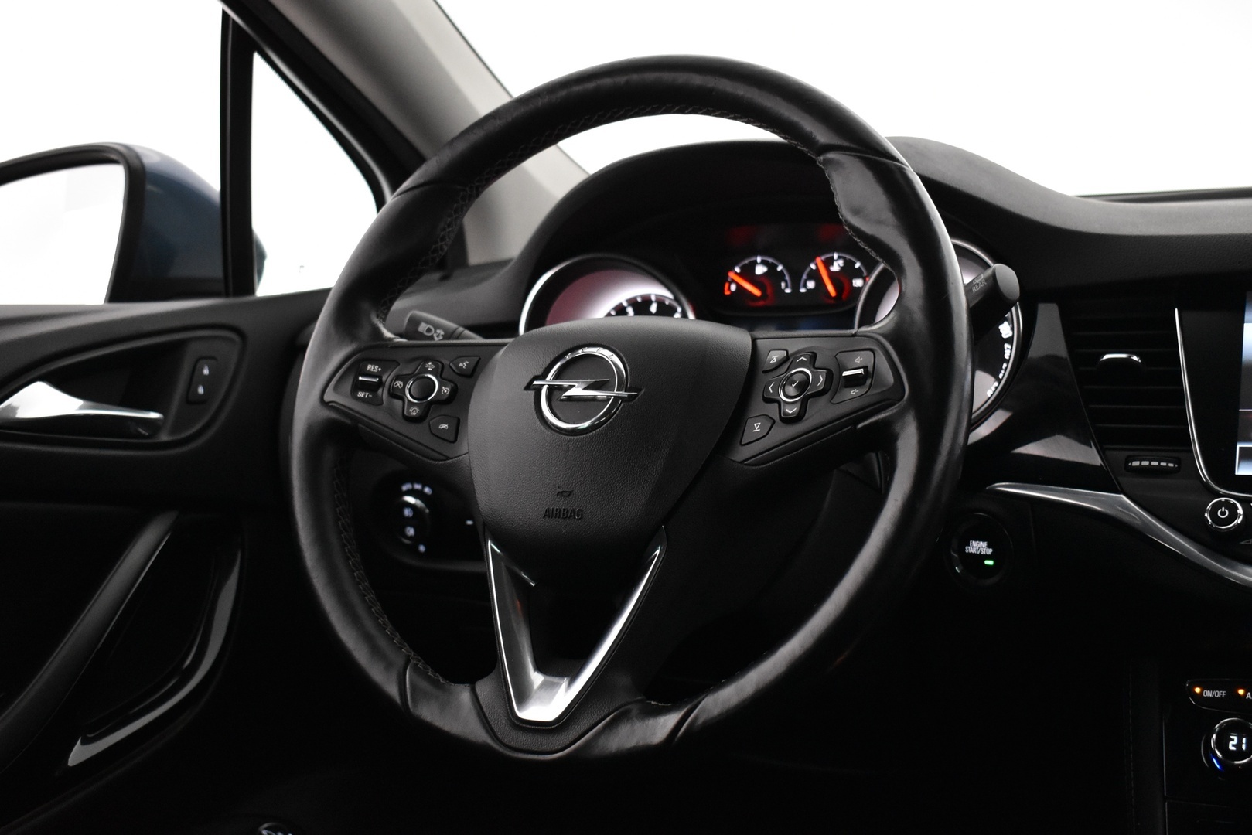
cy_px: 418
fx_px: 1565
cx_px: 626
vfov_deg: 29.9
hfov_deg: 43.6
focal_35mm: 45
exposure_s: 1/50
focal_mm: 30
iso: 3200
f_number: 4.2
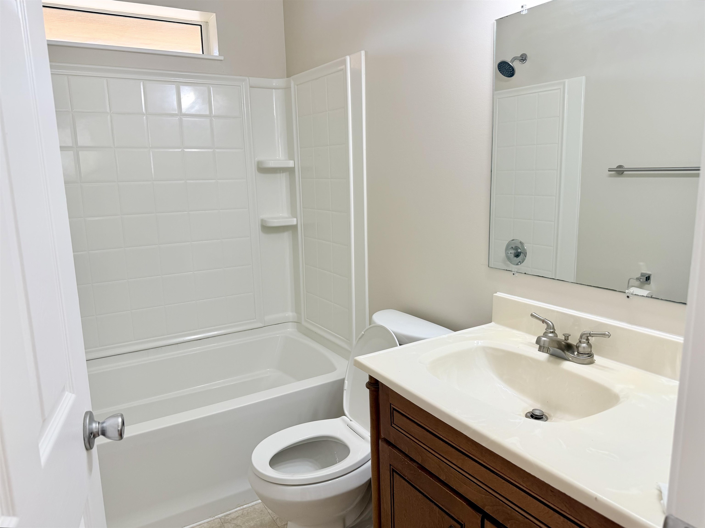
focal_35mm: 24
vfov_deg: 56.8
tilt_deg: -10.2
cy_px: 264
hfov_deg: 71.6
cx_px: 352
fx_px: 489
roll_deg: +2.8
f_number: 1.78
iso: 80
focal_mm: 6.76
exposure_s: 1/120
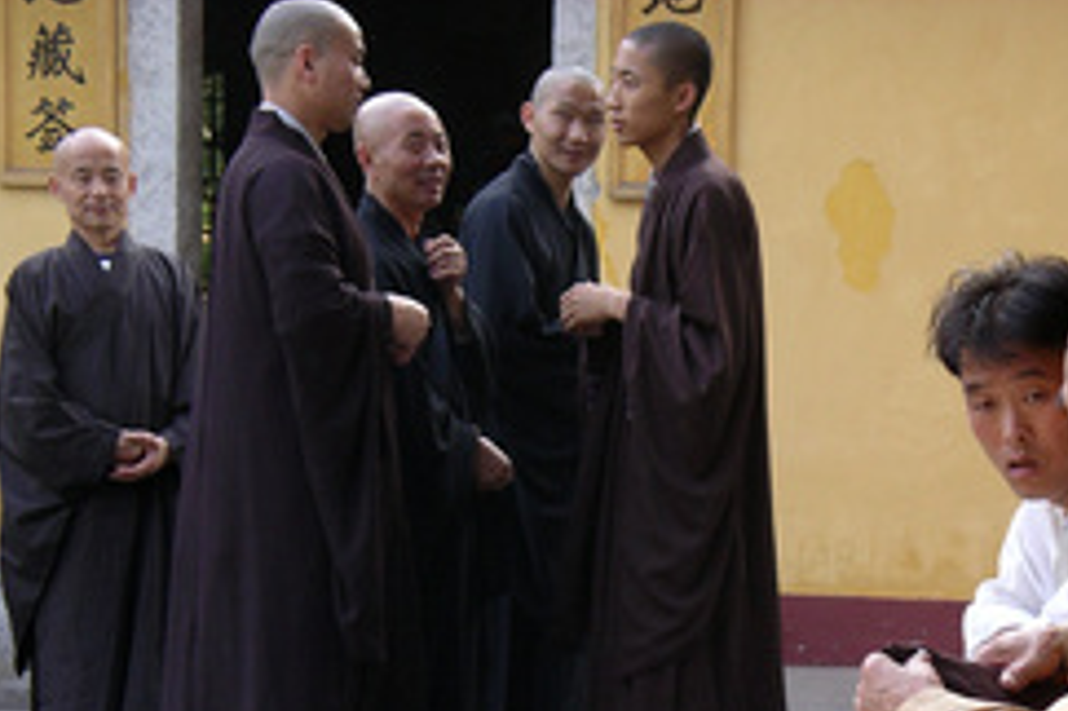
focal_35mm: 164
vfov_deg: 8.3
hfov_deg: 12.5
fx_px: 4862
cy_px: 640
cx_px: 669
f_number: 3.8
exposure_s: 1/116
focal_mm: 20.4
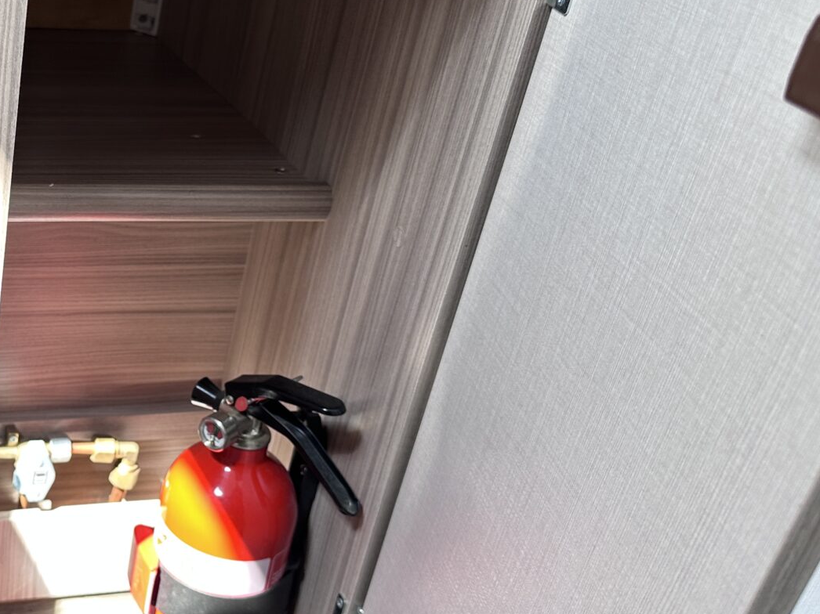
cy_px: 304
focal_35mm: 47
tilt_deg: -28.0
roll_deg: -7.0
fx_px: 1113
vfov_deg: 30.9
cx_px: 30
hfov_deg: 36.9
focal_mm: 6.86
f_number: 1.78
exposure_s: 1/121
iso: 100
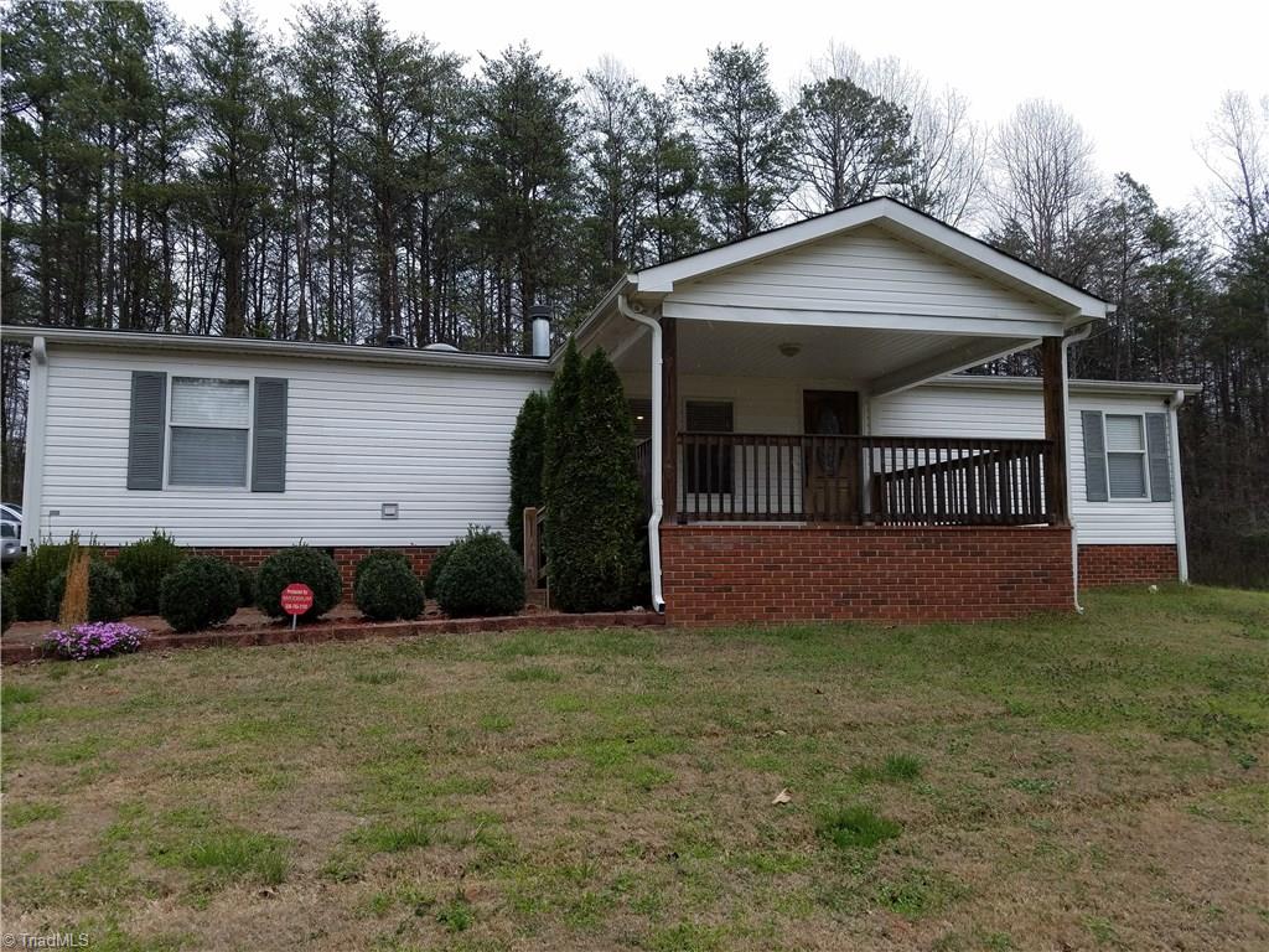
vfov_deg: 53.1
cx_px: 634
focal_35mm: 26
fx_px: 953
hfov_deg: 67.3
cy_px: 476
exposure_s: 1/447
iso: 50
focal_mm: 4.2
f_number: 1.7
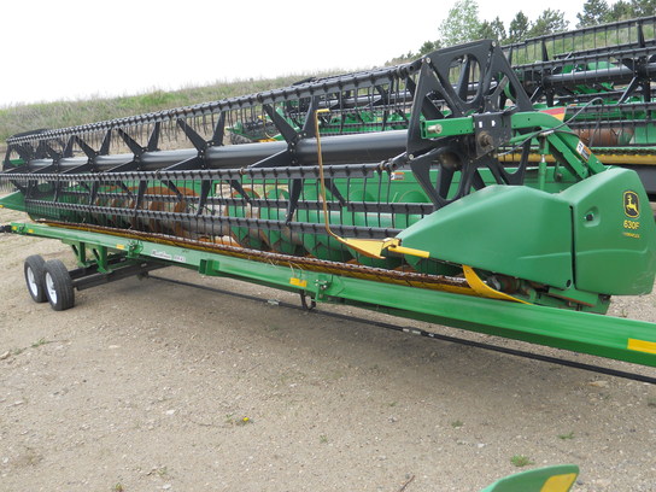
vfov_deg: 39.7
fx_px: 682
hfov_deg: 51.4
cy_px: 246
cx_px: 328
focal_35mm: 36
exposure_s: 1/320
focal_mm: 6.4
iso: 80
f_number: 3
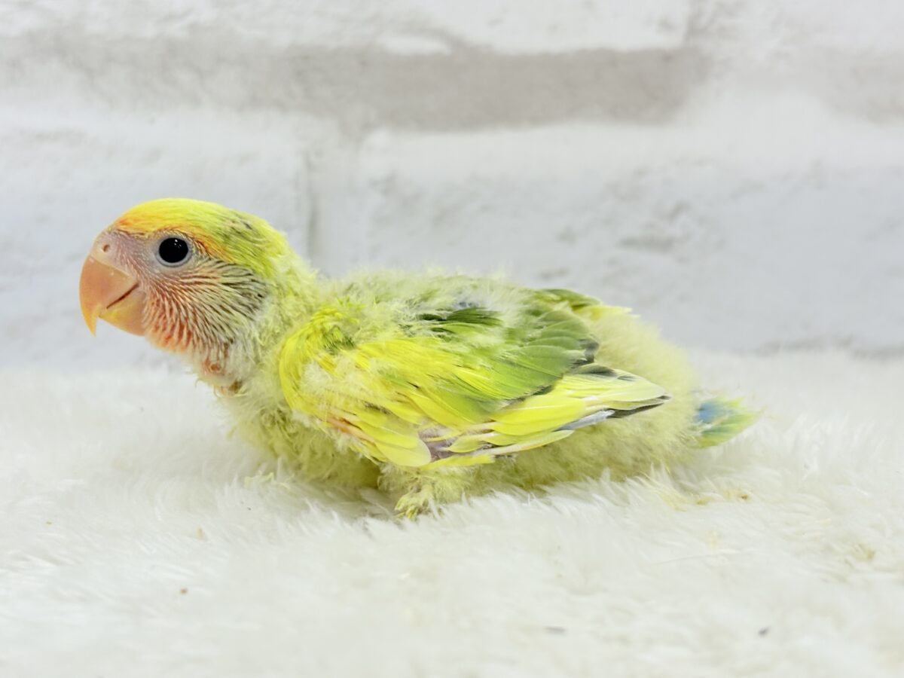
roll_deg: -0.1
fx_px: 1358
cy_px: 339
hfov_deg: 36.8
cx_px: 452
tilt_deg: -5.3
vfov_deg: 28.0
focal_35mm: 52
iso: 64
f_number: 1.6
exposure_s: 1/100
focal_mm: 5.96
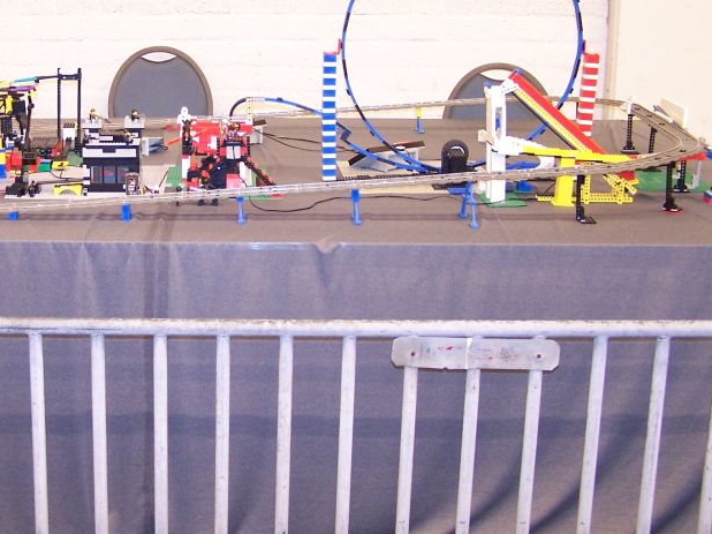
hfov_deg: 30.3
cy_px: 225
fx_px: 1295
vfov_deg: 23.2
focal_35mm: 63
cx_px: 187
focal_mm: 6.3
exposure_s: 1/4
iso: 140
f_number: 2.8
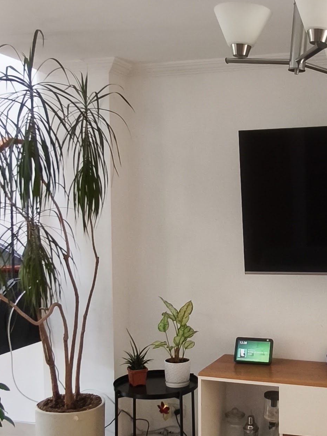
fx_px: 604
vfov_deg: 39.6
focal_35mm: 48
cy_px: 236
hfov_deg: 29.7
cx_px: 251
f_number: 2.2
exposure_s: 1/60
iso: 200
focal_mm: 1.91
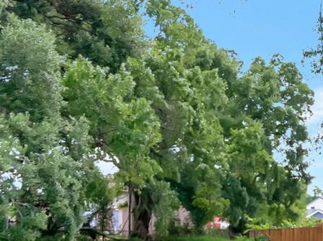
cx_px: 242
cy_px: 168
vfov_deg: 20.3
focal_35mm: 72
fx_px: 671
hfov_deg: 26.7
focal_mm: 14
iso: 1250
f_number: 6.3
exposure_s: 1/800
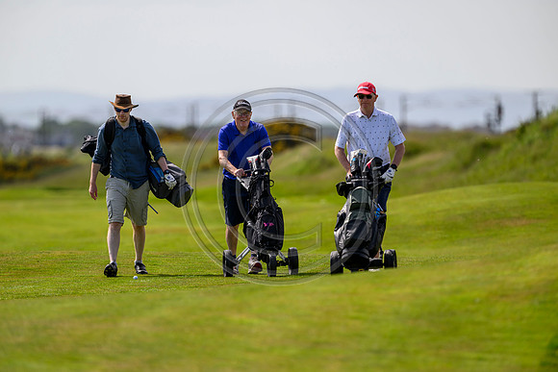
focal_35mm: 400
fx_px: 6201
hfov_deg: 5.2
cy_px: 186
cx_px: 279
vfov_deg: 3.4
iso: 500
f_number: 4
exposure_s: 1/4000
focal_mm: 400
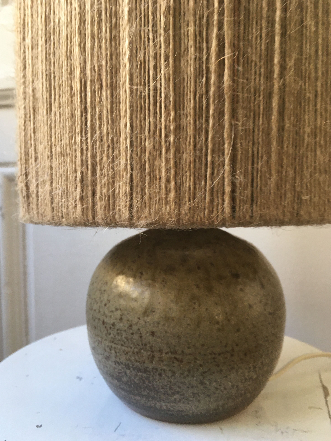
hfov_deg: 46.8
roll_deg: +0.1
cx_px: 163
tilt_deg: -12.6
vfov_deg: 60.0
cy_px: 225
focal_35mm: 30
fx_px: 383
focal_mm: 4.15
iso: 50
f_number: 2.2
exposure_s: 1/33
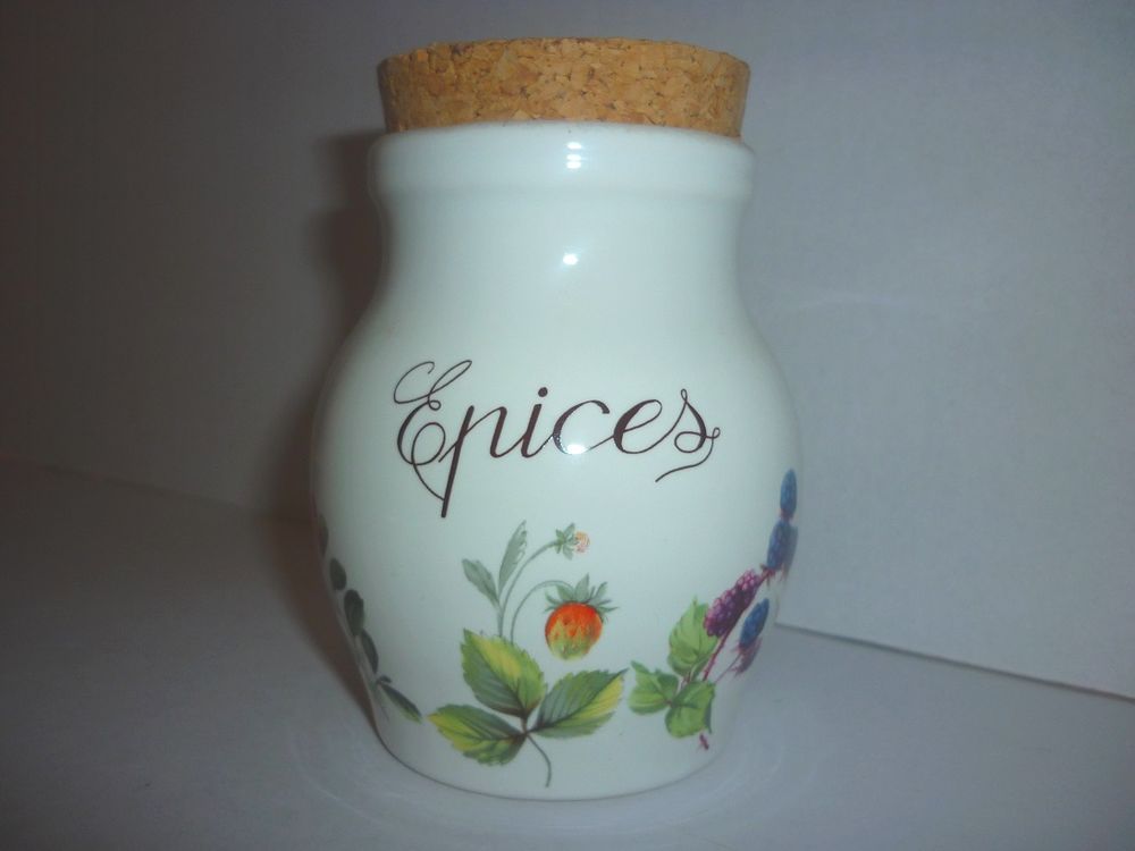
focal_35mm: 33
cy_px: 426
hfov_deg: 55.4
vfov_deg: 42.9
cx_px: 568
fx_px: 1082
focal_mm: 5.5
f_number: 2.8
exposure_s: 1/30
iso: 100
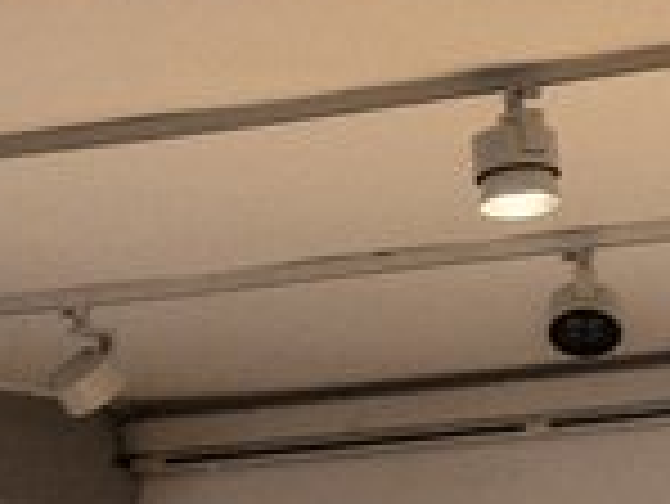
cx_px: 1102
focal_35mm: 354
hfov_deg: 5.5
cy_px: 1282
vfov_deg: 4.1
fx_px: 6857
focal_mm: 14.1
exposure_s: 1/25
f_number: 3.2
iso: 400
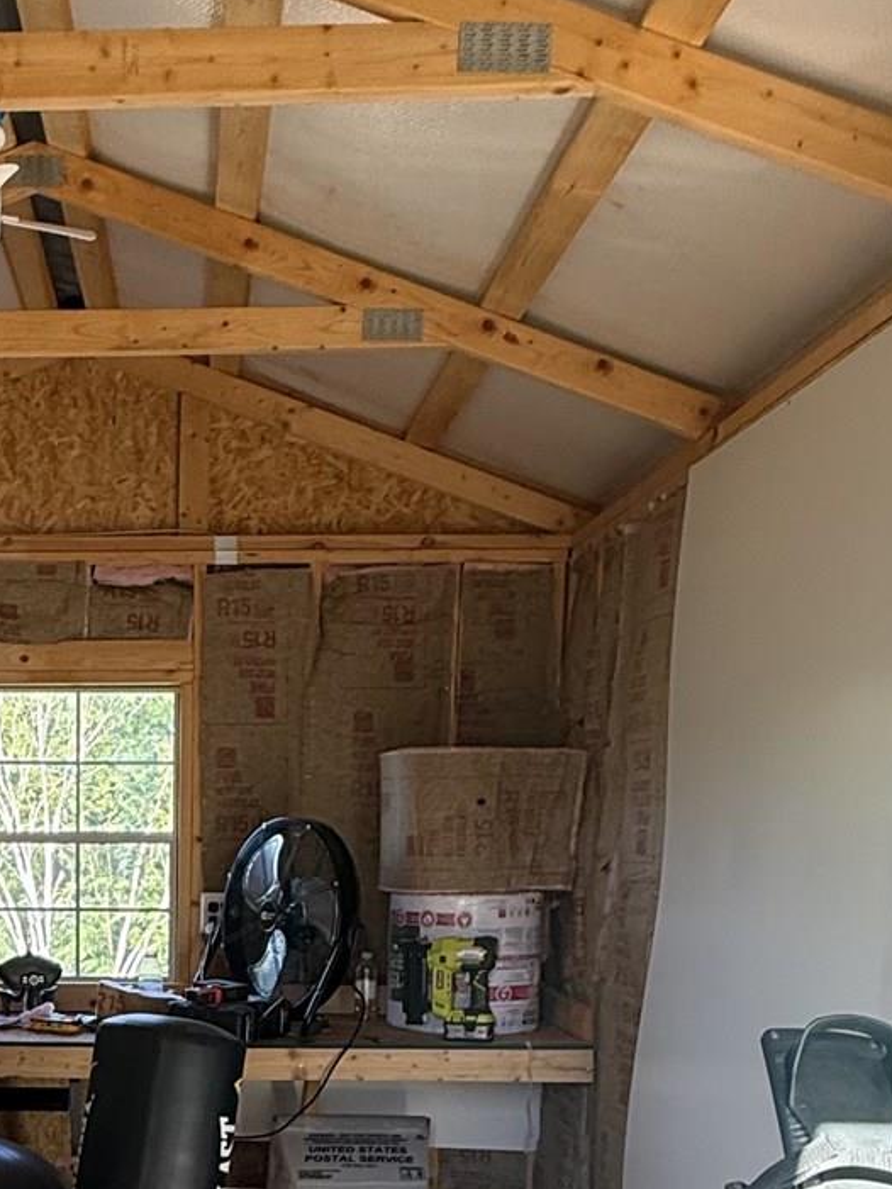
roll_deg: -1.0
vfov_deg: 38.0
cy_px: 1108
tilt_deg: -9.6
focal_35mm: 46
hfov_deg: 30.2
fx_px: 1580
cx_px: 98
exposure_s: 1/99
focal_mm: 2.22
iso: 125
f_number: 2.2
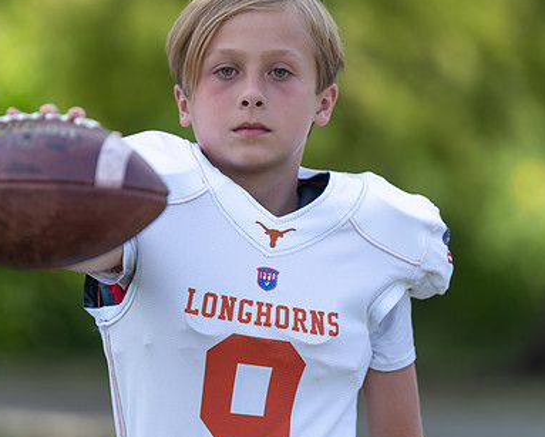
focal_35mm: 313
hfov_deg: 6.2
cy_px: 192
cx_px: 257
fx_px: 5053
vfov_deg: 5.0
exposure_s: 1/400
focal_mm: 200
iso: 100
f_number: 2.8
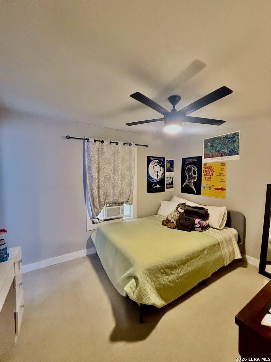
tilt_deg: -2.5
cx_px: 136
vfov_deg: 102.1
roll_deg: -0.1
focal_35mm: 14
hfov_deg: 85.7
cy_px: 181
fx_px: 146
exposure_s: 1/60
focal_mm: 2.22
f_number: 2.2
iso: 640
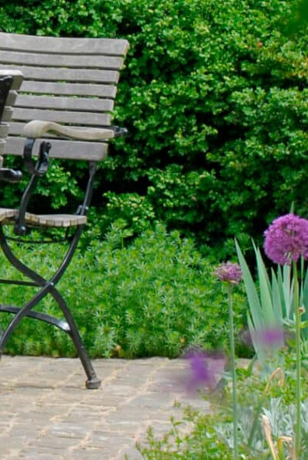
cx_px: -318
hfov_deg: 3.6
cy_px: 26
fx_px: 4821
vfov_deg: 5.4
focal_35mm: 377
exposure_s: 1/250
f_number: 6.3
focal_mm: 58
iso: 200
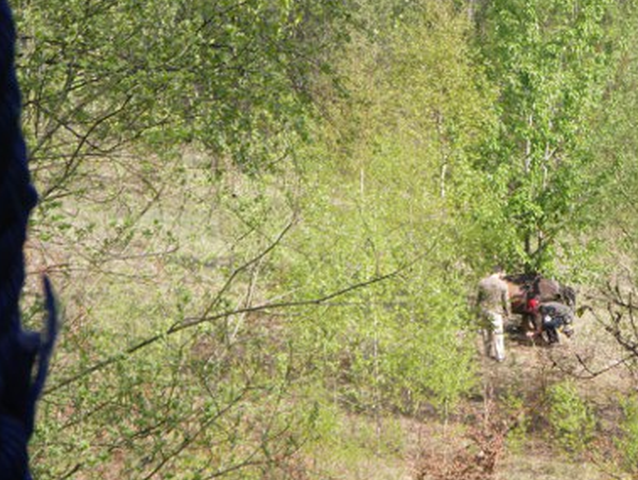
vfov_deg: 9.3
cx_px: 454
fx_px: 2932
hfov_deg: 12.4
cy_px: 279
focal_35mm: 159
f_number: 5
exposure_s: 1/125
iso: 64
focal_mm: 16.7
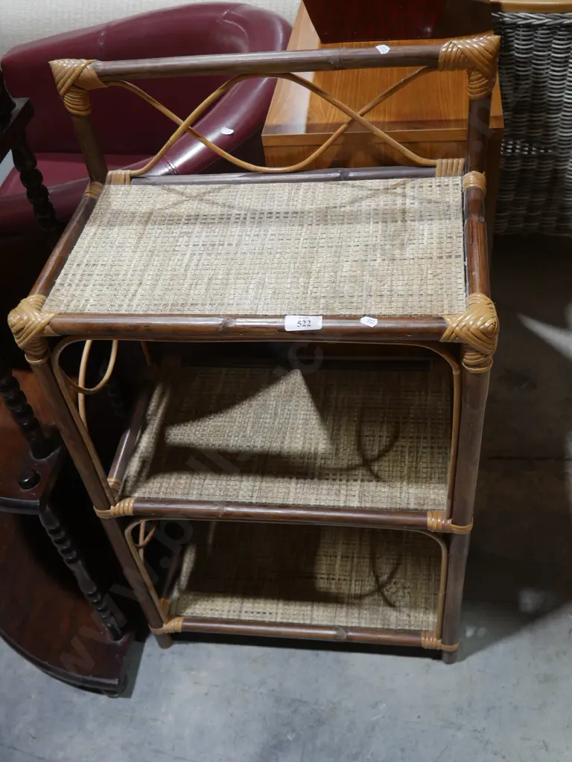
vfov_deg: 49.0
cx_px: 286
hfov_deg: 37.7
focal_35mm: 38
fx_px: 837
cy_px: 381
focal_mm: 19
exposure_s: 1/60
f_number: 4.1
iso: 320
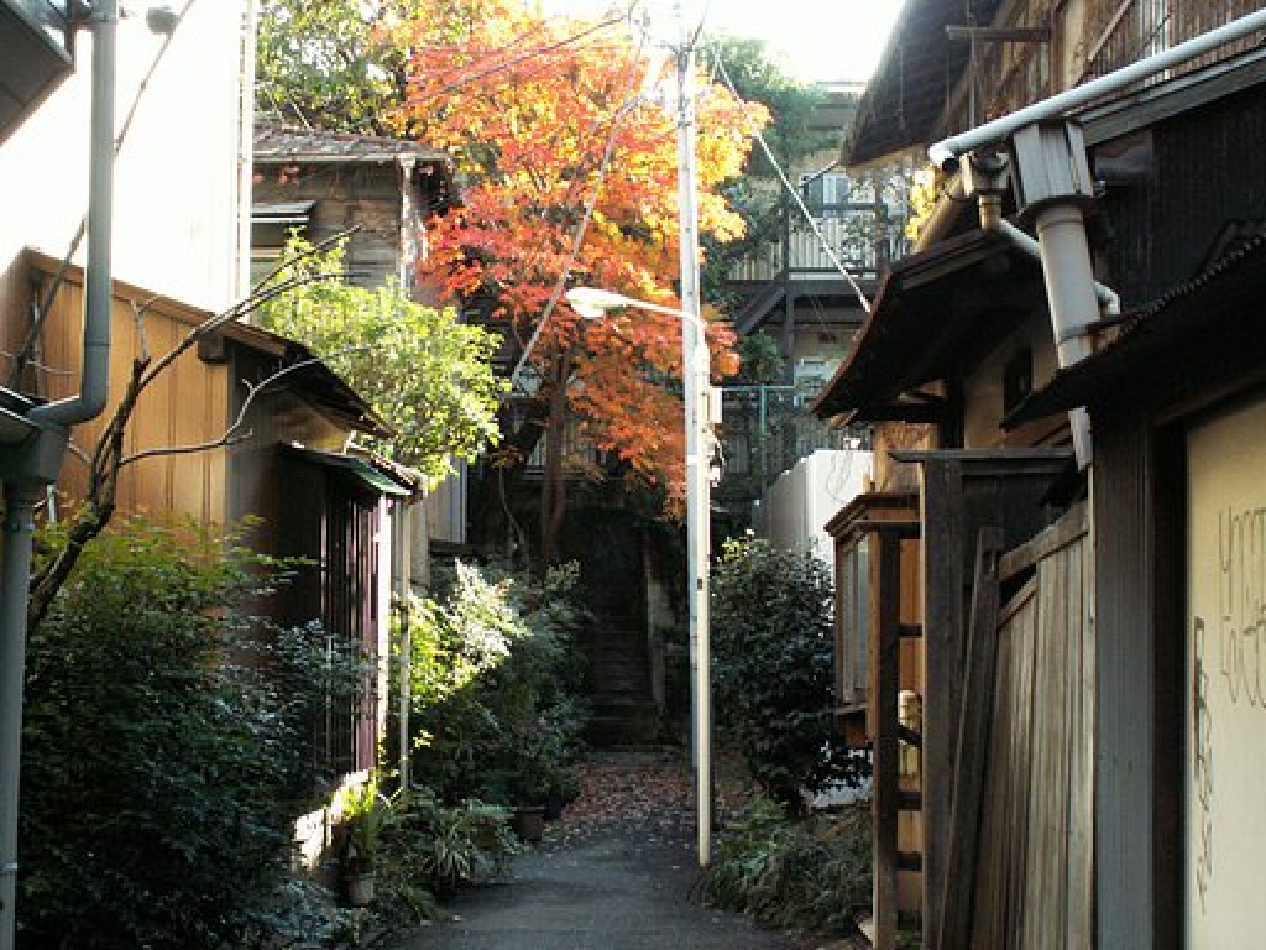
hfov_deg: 35.5
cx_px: 633
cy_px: 475
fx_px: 1975
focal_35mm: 54
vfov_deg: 27.0
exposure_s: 1/80
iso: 200
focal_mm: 9.04
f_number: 4.5
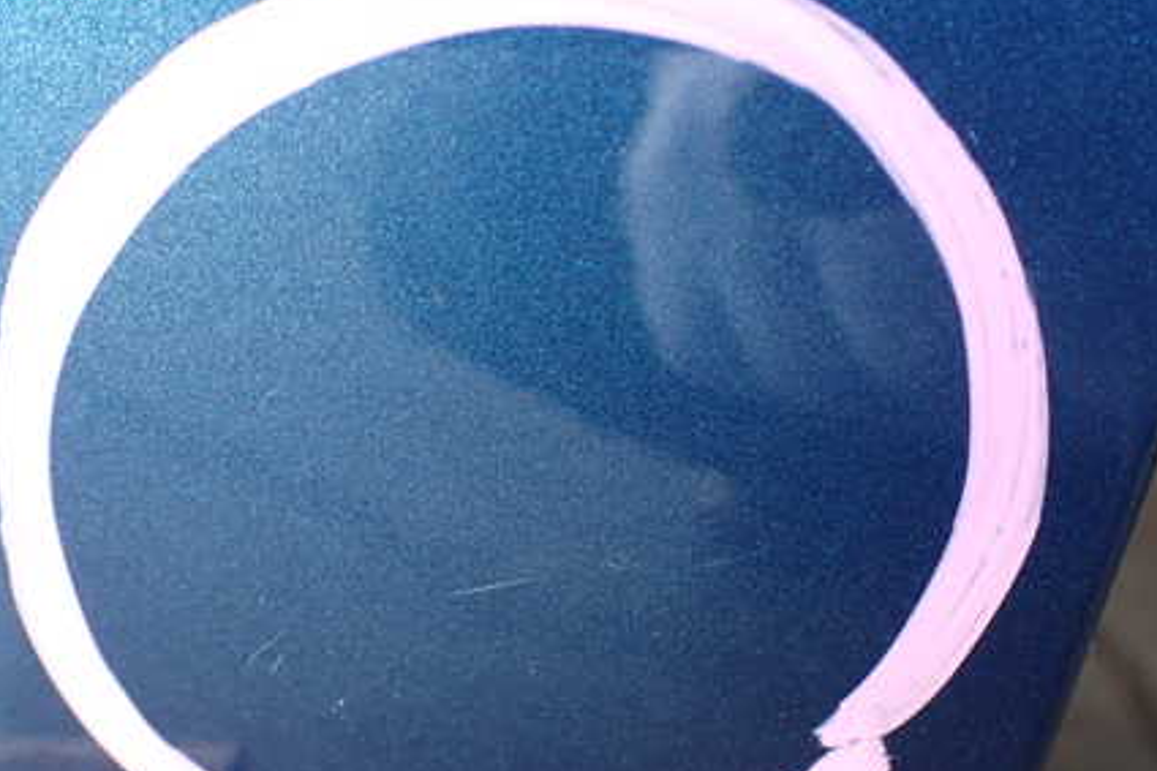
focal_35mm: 47
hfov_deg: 41.7
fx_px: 1510
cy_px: 548
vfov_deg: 28.3
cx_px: 463
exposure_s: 1/50
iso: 200
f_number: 2.4
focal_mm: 5.79
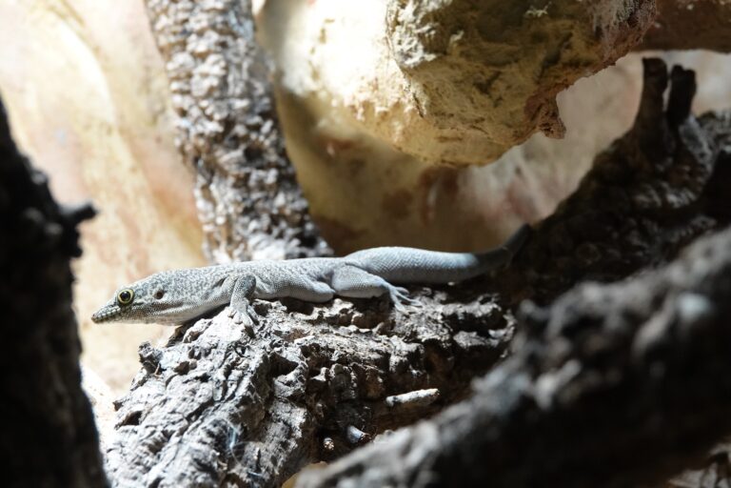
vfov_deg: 9.2
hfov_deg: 13.8
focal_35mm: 149
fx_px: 3025
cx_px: 366
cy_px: 244
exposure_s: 1/500
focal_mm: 54.57
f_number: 4
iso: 1600
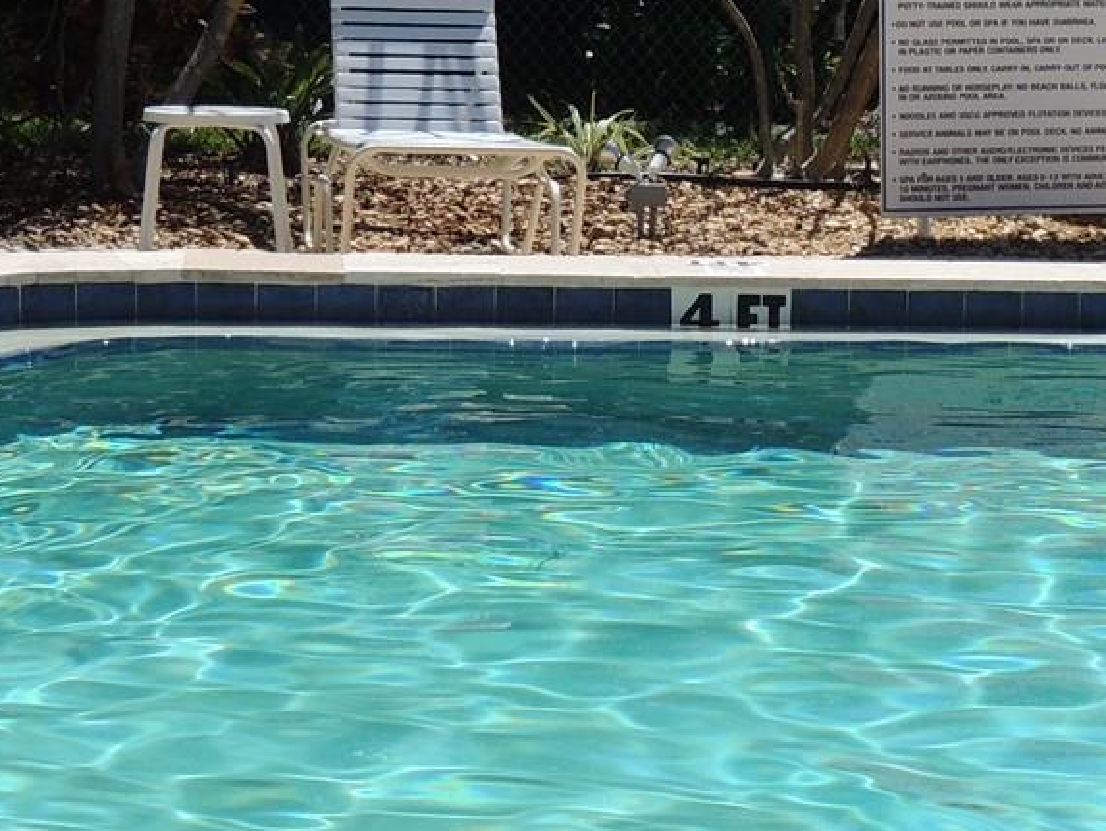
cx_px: 881
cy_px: 480
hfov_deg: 15.0
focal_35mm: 131
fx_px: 4187
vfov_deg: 11.3
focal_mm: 8.3
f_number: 3.5
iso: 100
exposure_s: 1/1250
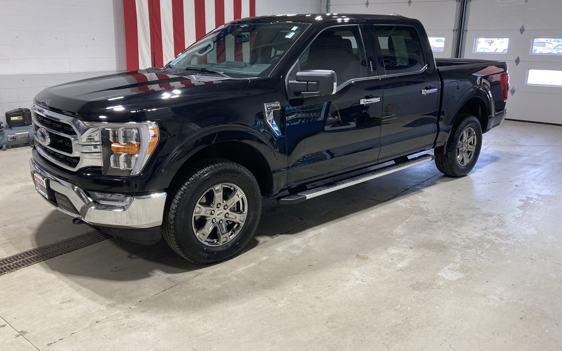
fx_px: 459
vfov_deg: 41.8
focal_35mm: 30
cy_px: 168
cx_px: 280
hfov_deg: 62.9
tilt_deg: -15.0
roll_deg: -1.1
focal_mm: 3.99
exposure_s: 1/60
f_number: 1.8
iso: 80
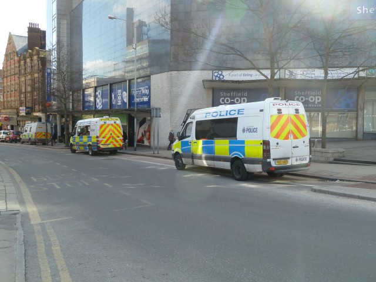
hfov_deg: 52.6
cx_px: 188
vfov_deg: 40.7
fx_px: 380
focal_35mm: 35
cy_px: 141
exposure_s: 1/125
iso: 80
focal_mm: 5.7
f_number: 4
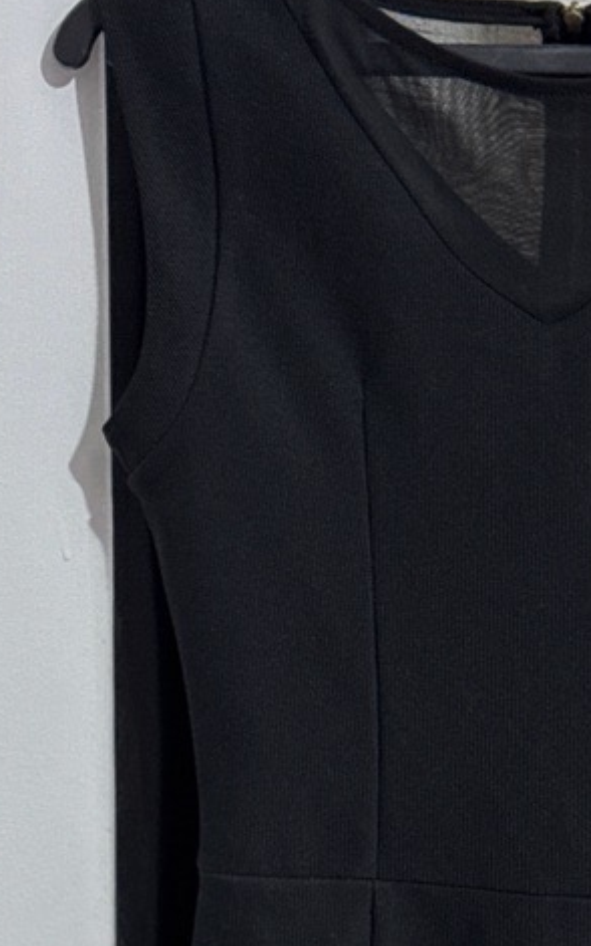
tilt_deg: -14.6
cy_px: 848
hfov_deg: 12.0
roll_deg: -2.0
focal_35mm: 108
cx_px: 531
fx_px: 2786
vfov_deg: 19.0
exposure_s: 1/33
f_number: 1.78
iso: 500
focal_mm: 6.76
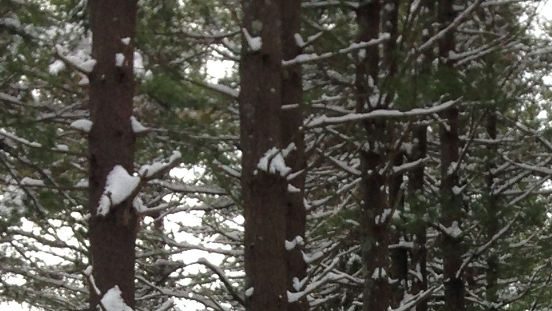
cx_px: 610
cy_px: 821
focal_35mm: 142
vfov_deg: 7.8
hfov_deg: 14.8
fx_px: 2079
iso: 50
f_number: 2.4
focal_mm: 4.12
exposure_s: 1/263
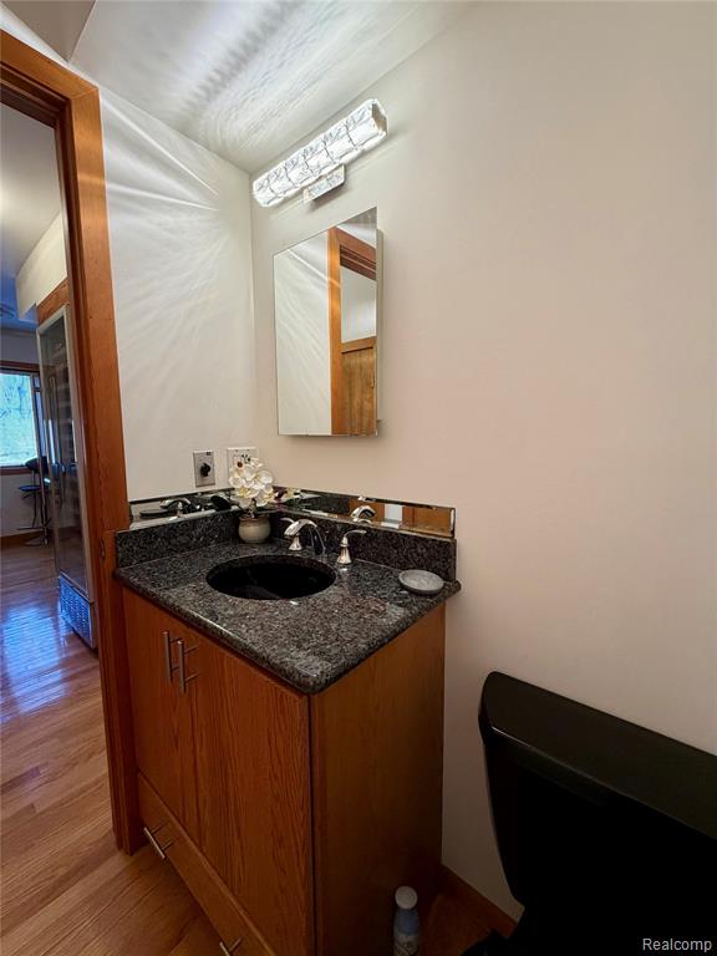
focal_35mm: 14
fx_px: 387
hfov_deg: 85.7
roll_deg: +0.0
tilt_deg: -5.7
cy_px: 478
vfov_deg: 102.1
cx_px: 358
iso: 160
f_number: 2.2
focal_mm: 2.22
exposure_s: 1/120
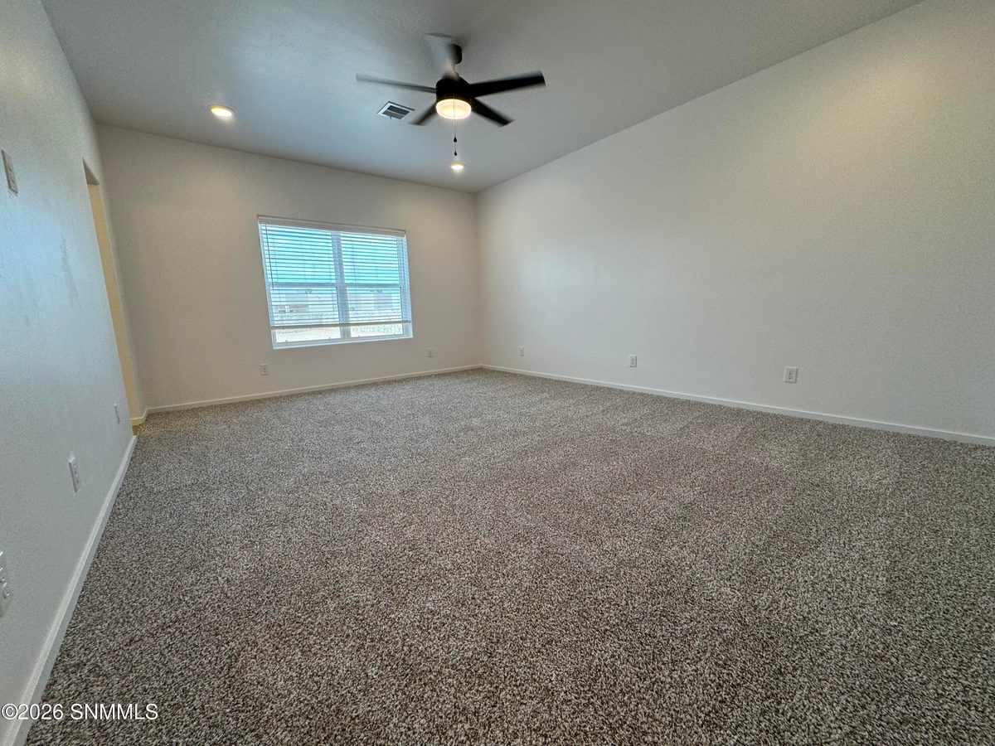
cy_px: 373
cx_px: 498
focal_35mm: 14
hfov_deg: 102.1
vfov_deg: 85.7
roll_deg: +1.5
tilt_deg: -8.0
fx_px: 402
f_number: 2.2
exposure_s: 1/120
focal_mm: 2.22
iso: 100
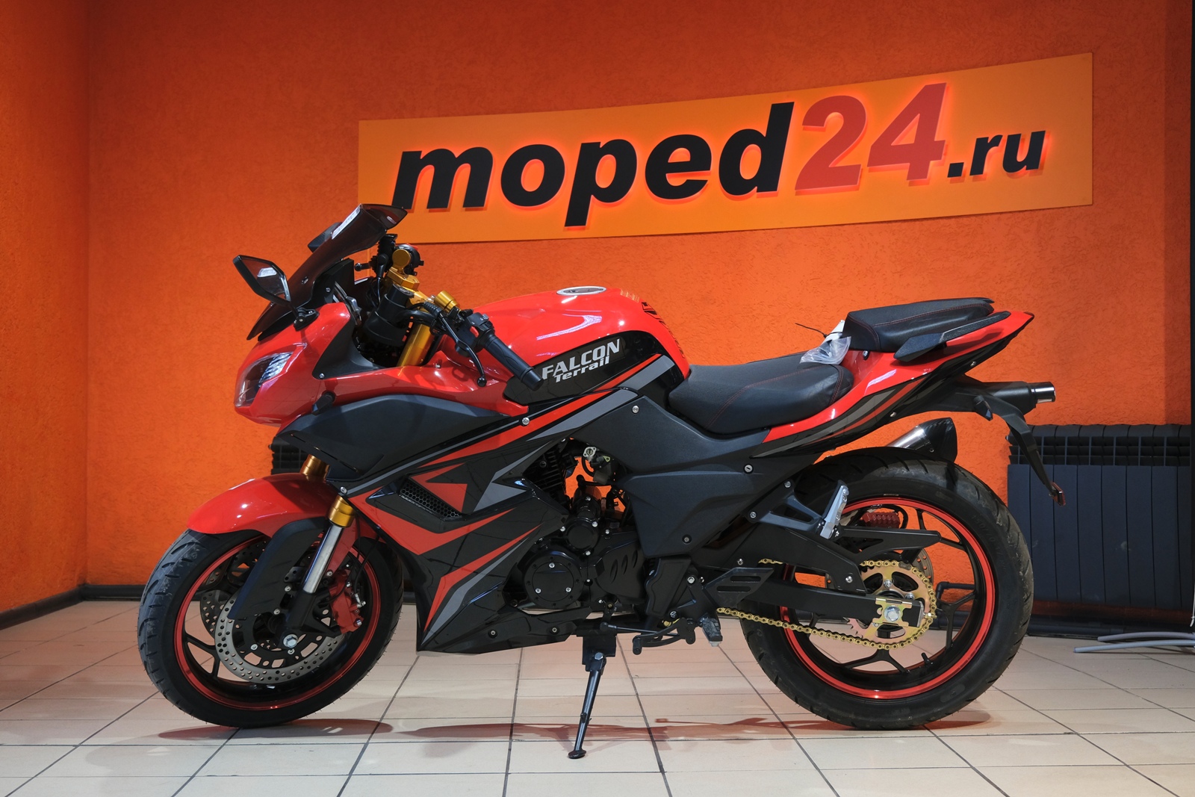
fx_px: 1527
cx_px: 598
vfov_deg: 29.2
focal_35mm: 46
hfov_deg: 42.7
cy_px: 398
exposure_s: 1/100
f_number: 4
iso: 1250
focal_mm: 30.8
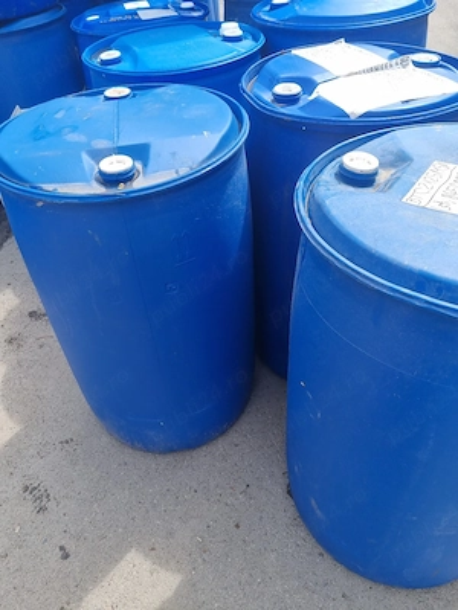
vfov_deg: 67.3
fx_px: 459
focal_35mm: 26
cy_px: 305
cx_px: 229
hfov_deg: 53.1
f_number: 1.8
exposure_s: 1/1250
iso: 50
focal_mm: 5.4
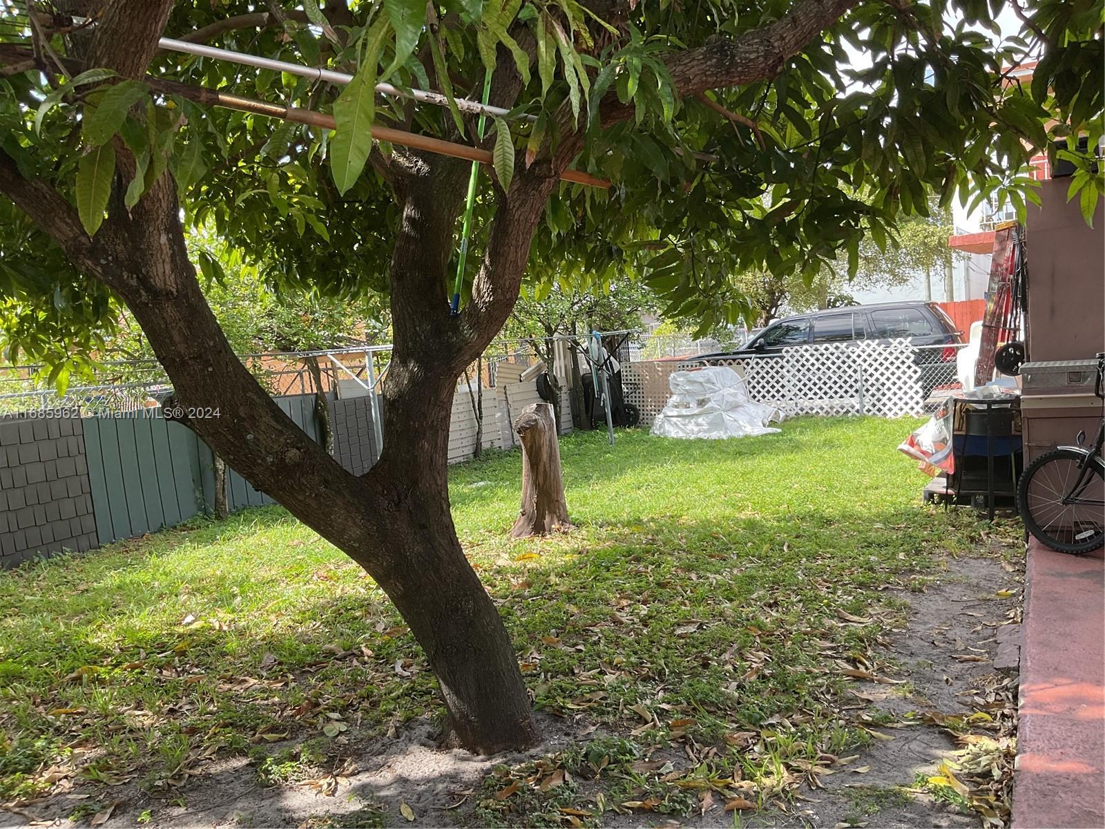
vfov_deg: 48.2
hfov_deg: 61.7
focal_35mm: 29
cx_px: 552
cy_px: 414
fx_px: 926
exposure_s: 1/289
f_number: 1.8
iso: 16
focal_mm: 3
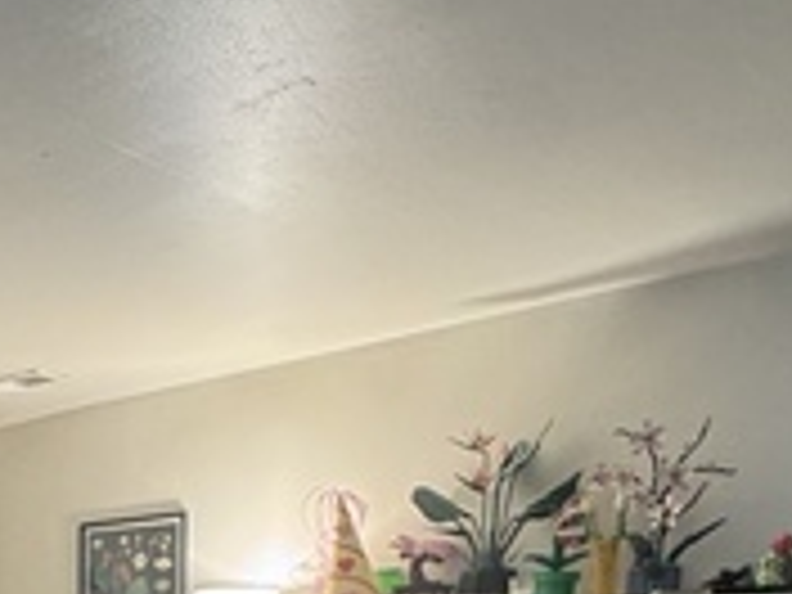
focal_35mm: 53
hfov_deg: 32.3
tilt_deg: -9.3
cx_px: -56
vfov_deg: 22.8
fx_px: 1213
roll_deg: +0.6
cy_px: 873
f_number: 2.2
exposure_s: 1/60
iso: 320
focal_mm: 2.22
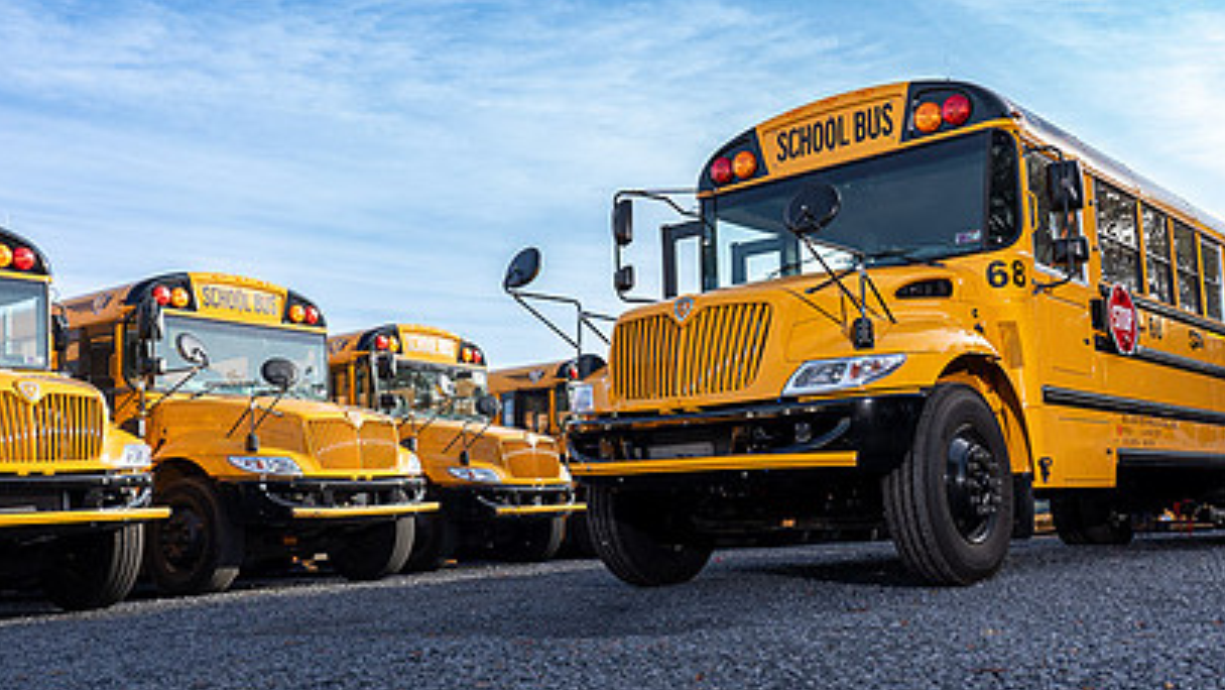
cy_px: 310
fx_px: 1170
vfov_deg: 32.8
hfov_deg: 55.2
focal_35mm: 36
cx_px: 678
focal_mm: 24
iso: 125
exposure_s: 1/250
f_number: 5.6
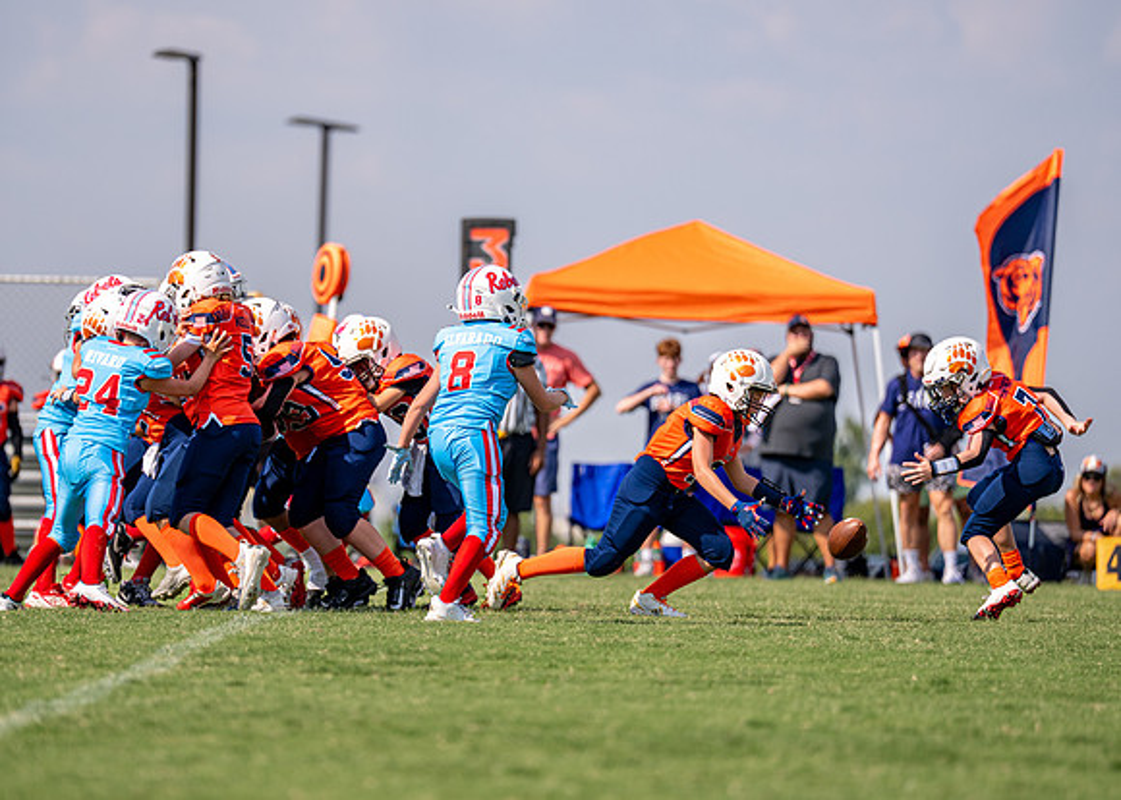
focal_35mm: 243
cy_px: 424
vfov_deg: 5.9
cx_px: 434
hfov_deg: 8.3
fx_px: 7735
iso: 125
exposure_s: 1/3200
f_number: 2.8
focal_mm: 200
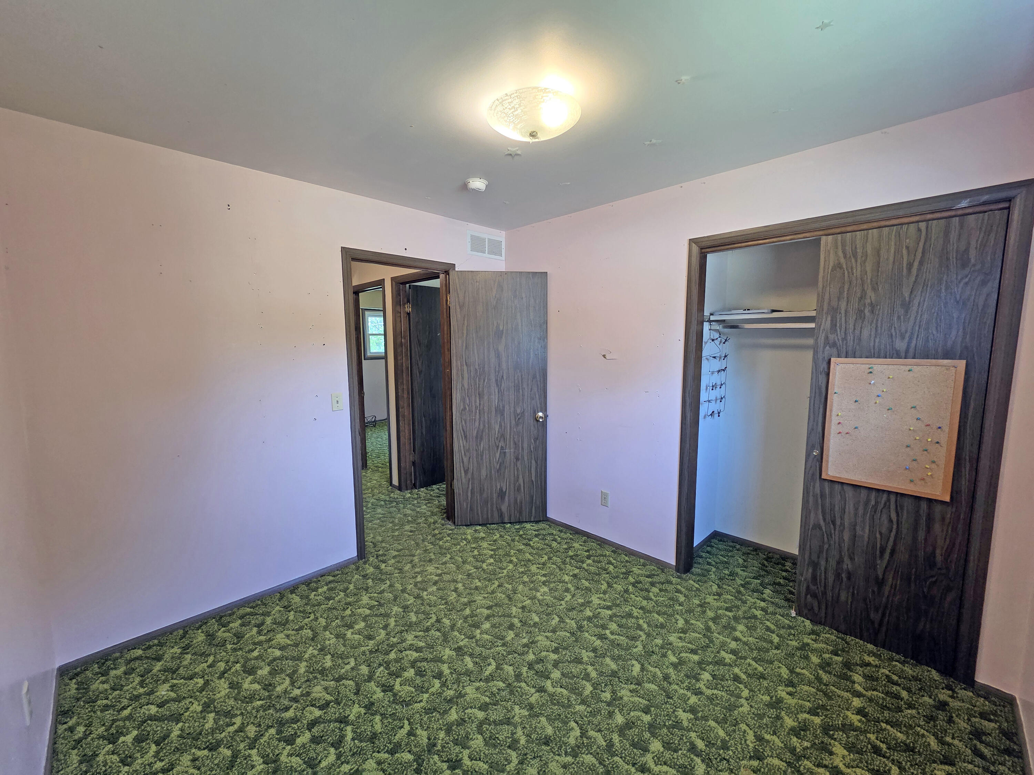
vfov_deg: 89.9
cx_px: 517
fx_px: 388
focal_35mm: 13
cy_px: 388
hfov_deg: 106.2
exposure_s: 1/60
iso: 160
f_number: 2.2
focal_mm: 2.2
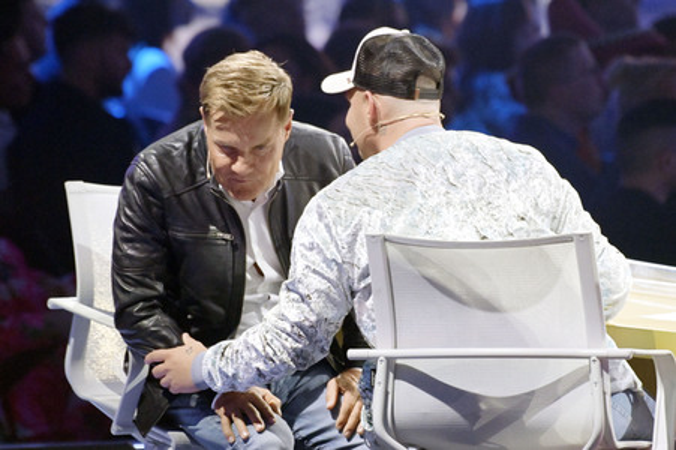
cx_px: 338
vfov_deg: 3.3
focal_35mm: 410
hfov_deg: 5.0
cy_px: 225
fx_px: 7693
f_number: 5.6
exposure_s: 1/320
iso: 10000
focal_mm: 410
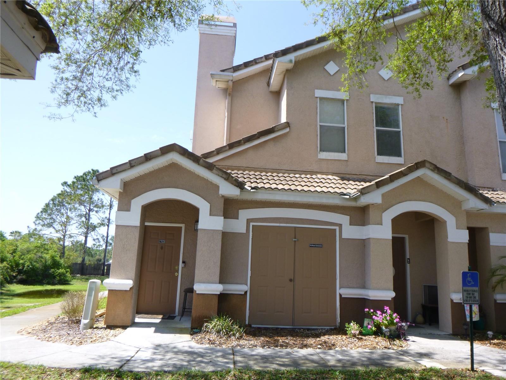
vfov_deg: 54.9
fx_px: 365
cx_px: 253
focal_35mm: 25
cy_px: 190
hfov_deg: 69.4
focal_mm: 4.5
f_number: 3.9
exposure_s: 1/250
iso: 100
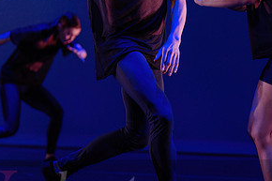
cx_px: 185
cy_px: 62
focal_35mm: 100
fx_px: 755
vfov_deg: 13.7
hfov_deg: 20.3
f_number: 1.2
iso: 1000
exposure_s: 1/800
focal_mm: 50
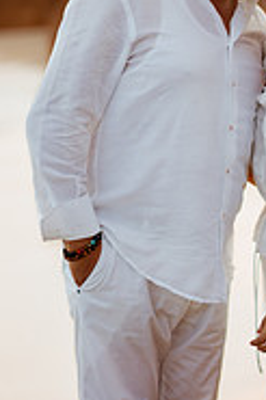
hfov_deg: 9.7
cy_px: 210
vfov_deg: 14.6
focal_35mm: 141
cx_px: 221
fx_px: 1566
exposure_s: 1/3200
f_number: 1.4
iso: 80
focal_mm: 58
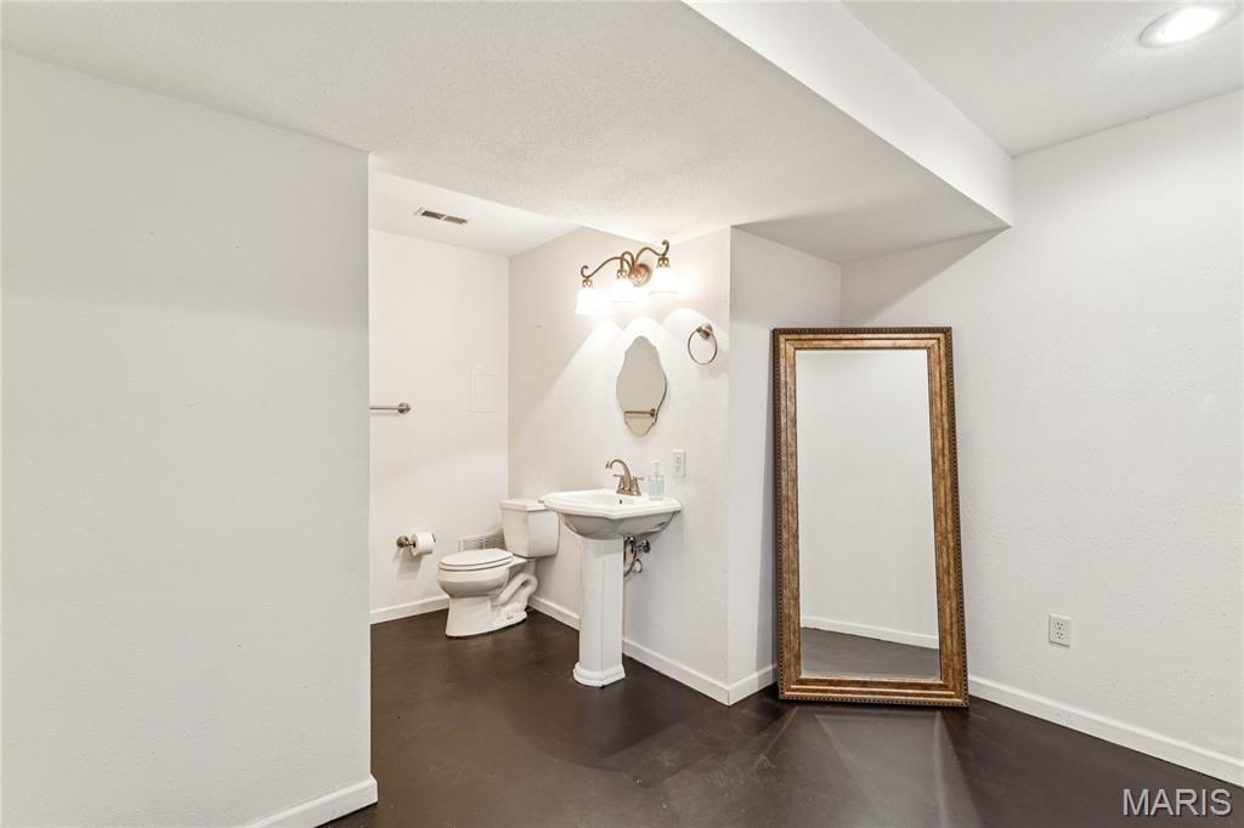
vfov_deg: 73.4
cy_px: 414
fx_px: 556
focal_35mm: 16
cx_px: 622
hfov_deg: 96.4
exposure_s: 2
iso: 100
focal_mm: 16.1
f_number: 13
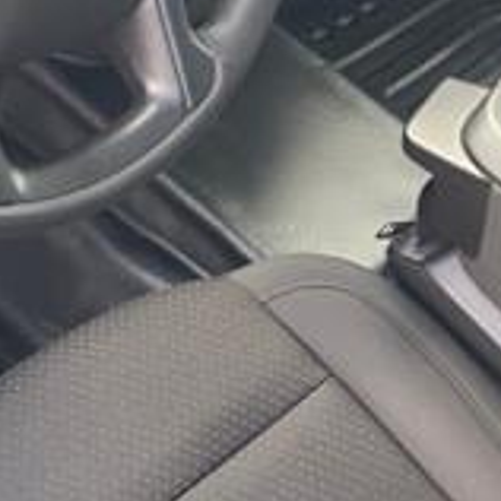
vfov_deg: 18.5
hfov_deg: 18.5
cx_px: 400
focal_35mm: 93
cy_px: 98
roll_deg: -20.9
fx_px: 1523
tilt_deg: -39.9
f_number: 1.6
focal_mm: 4.2
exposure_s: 1/60
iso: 200
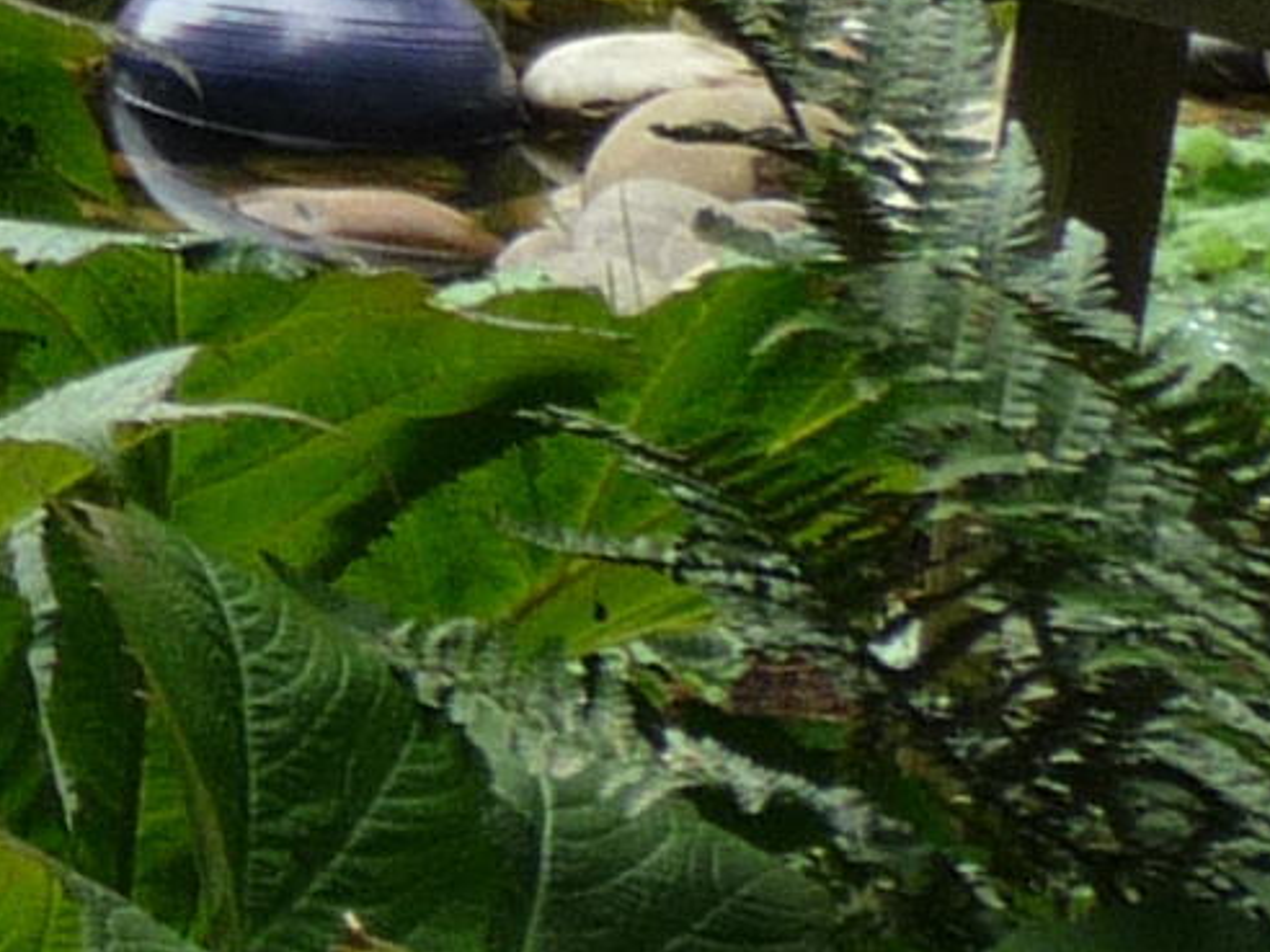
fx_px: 10309
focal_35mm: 281
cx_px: -3160
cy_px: -1956
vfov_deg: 5.0
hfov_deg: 6.2
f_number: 3.9
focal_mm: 6.7
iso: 100
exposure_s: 1/160
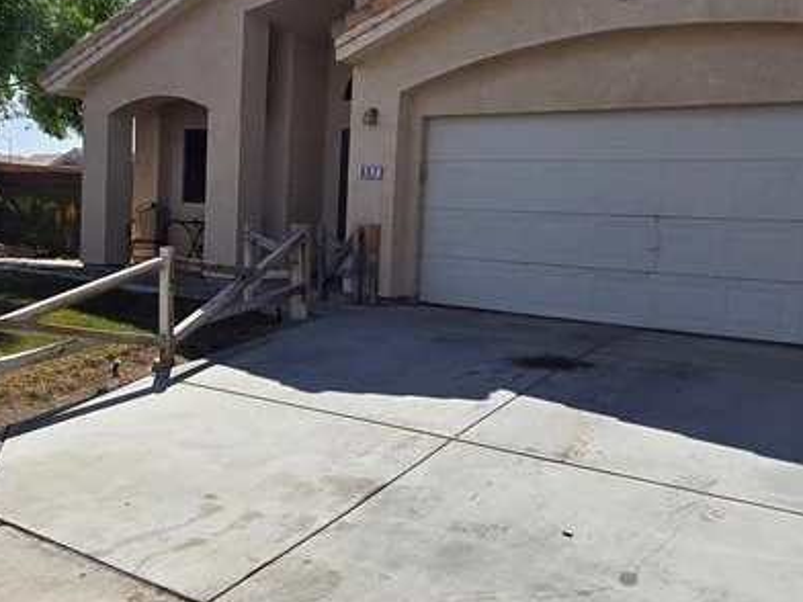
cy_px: 262
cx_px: 217
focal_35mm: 34
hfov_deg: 52.0
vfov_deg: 41.7
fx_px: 789
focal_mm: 2.2
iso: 50
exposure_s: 1/3372
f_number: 2.2
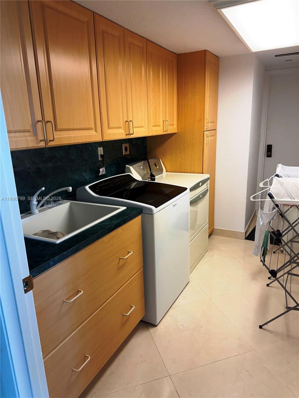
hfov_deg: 56.8
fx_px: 276
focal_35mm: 24
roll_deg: +1.7
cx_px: 150
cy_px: 199
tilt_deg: -15.1
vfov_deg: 71.6
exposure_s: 1/120
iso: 200
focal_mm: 6.76
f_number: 1.78
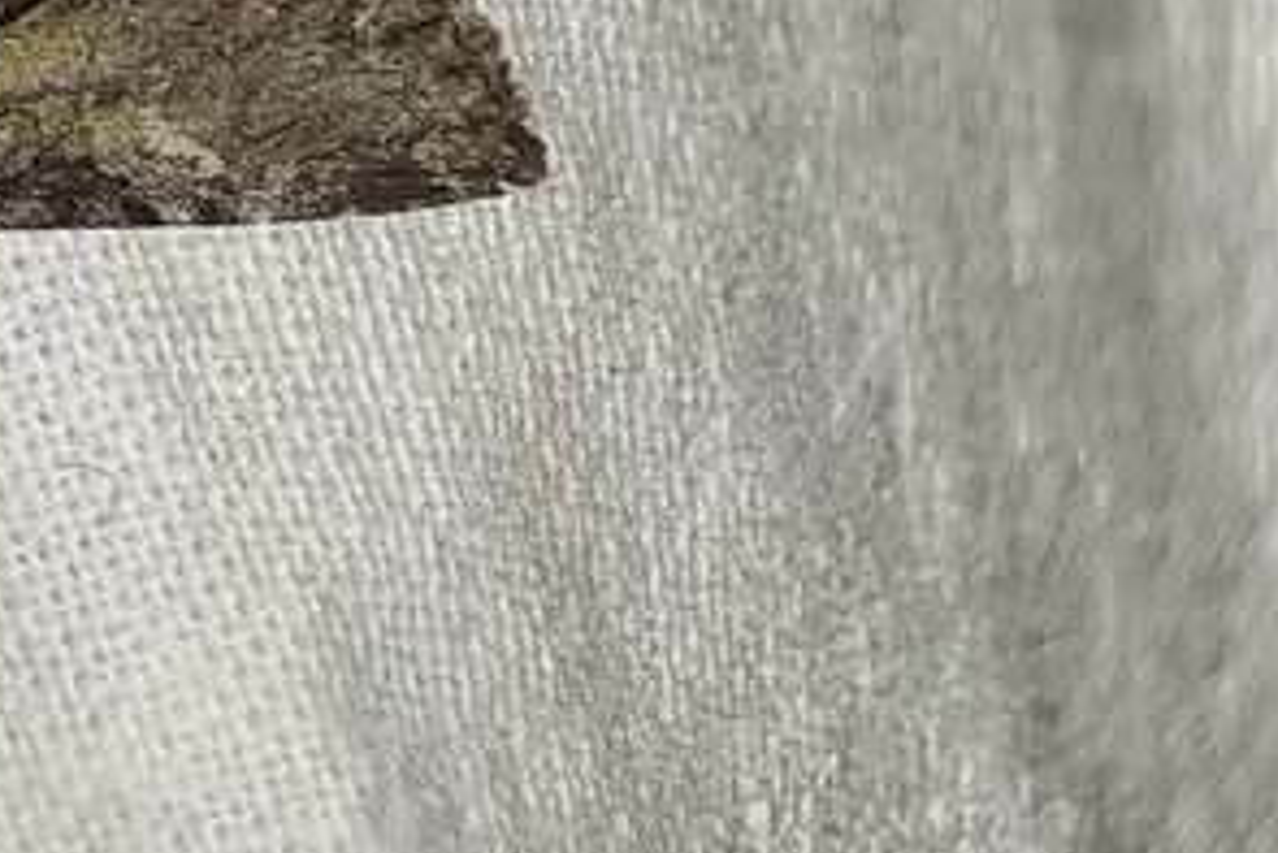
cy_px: 22
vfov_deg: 8.2
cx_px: 74
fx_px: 5931
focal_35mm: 167
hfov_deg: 12.2
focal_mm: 5.31
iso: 80
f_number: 1.7
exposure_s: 1/50
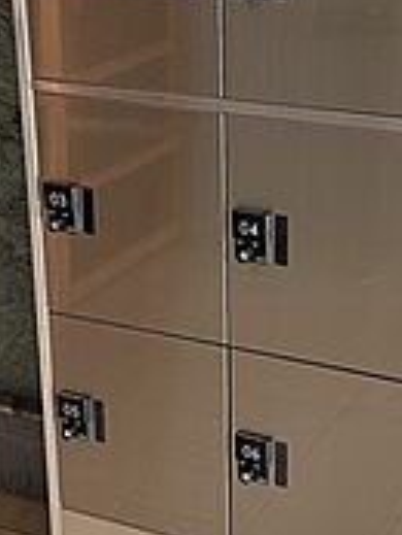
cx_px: 275
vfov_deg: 27.0
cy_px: 213
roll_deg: +0.3
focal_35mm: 72
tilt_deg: -19.5
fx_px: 1113
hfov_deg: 20.4
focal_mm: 4.2
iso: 125
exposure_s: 1/95
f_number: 1.6
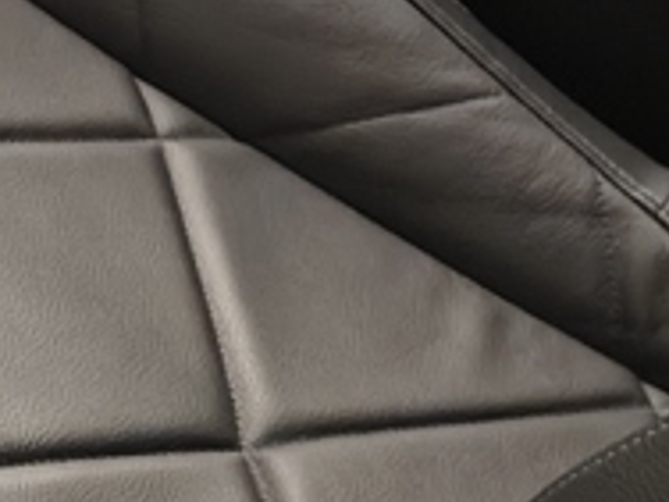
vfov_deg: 8.0
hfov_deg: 8.5
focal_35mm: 184
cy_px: 57
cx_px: -1487
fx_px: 3556
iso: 200
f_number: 1.8
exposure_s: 1/33
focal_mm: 5.59
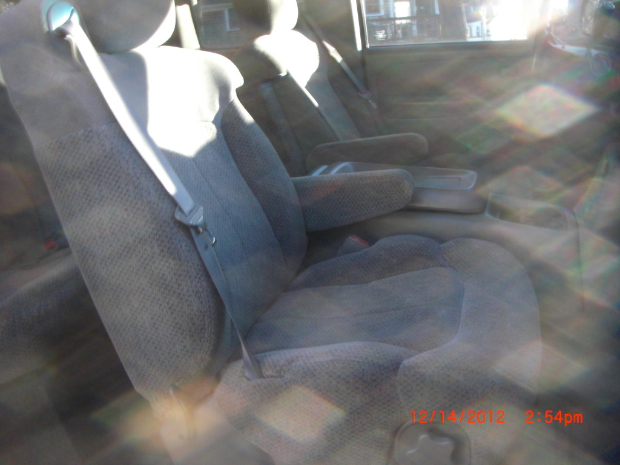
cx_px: 310
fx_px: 681
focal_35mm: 38
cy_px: 232
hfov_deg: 49.0
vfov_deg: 37.7
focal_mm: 6.3
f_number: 9.2
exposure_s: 1/8
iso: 200
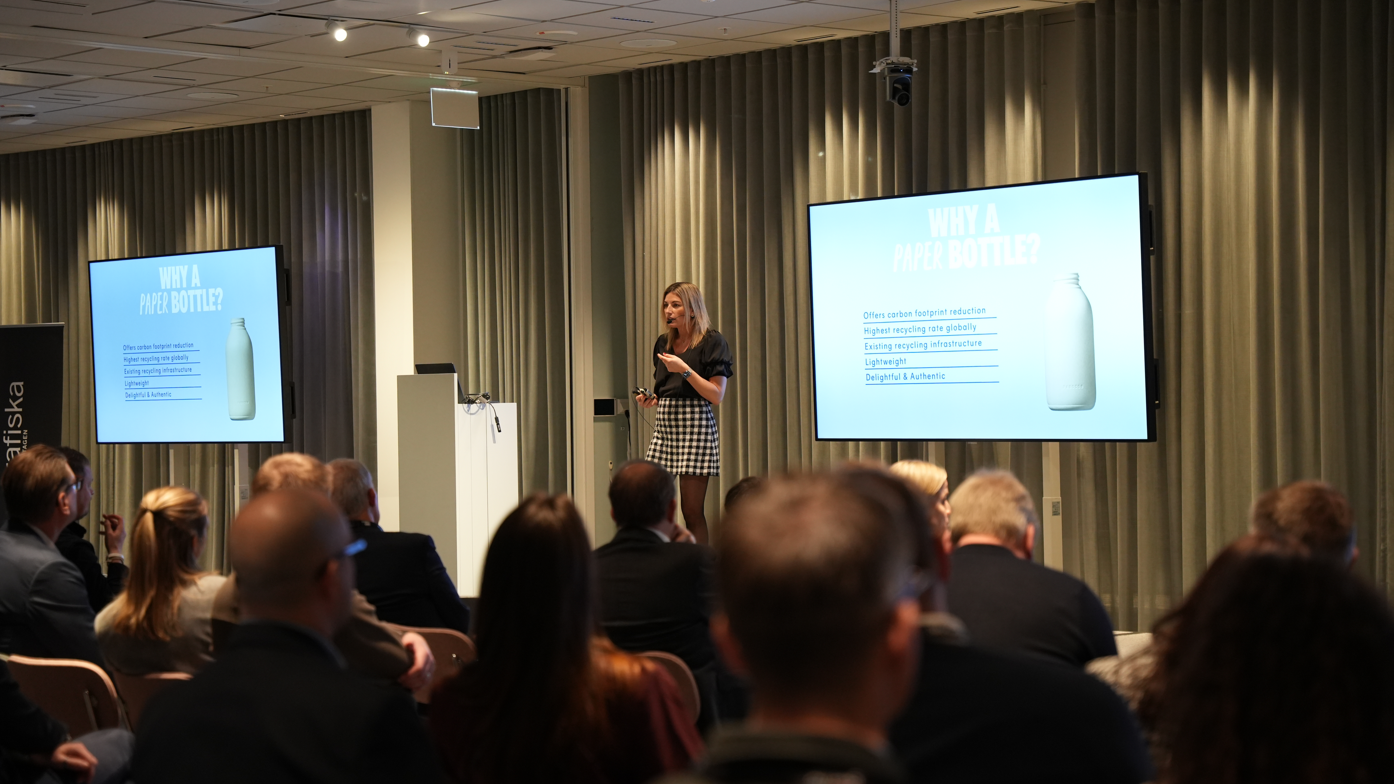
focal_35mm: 74
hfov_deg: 28.6
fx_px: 2735
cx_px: 692
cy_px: 385
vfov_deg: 16.3
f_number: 2.8
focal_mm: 70
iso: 1600
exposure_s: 1/160
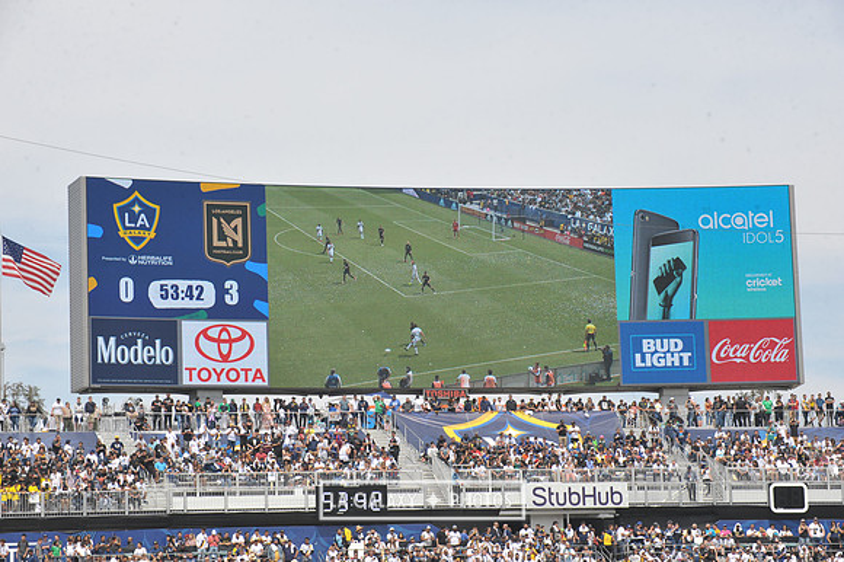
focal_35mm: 125
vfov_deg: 11.0
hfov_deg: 16.4
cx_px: 422
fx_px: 2929
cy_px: 281
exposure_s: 1/500
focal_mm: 125
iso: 320
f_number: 11
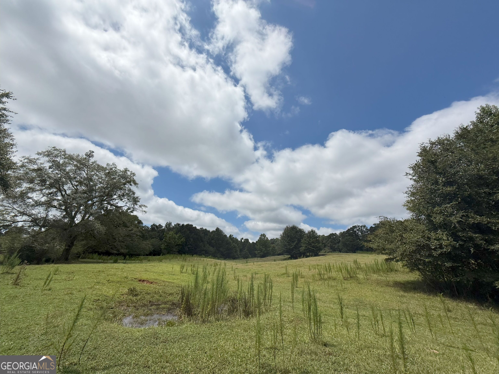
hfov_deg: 102.1
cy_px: 187
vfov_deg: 85.7
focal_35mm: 14
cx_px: 250
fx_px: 202
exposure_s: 1/5618
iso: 40
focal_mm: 2.22
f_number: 2.2
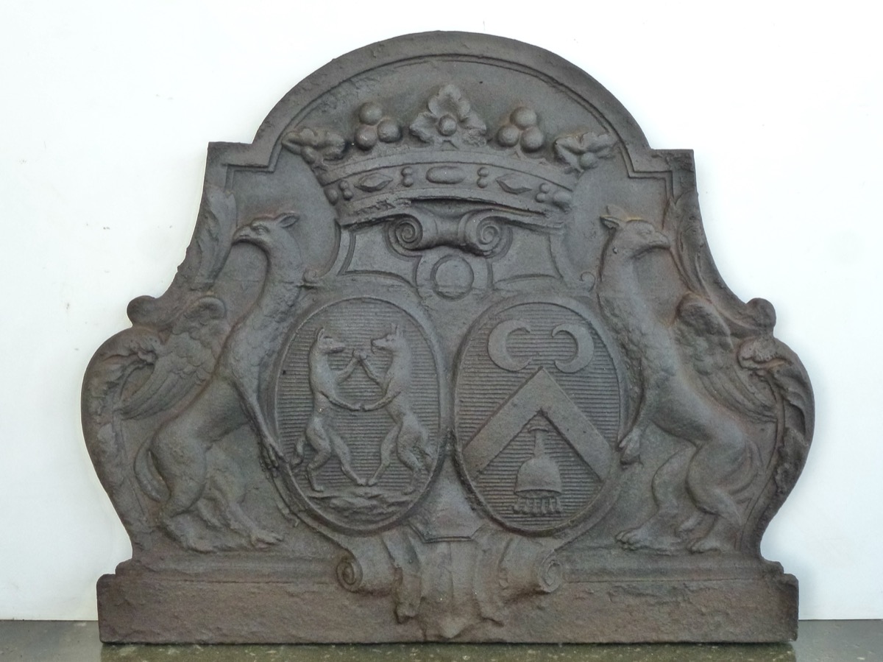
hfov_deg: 42.1
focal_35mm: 45
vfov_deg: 32.2
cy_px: 331
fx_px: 1147
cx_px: 442
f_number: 4
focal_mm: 8
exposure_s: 1/80
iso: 320
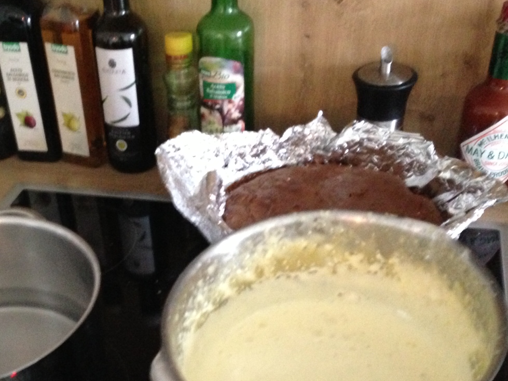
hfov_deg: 34.7
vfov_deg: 26.3
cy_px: 272
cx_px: 174
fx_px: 807
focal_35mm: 55
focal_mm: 4.13
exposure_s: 1/15
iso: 640
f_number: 2.4
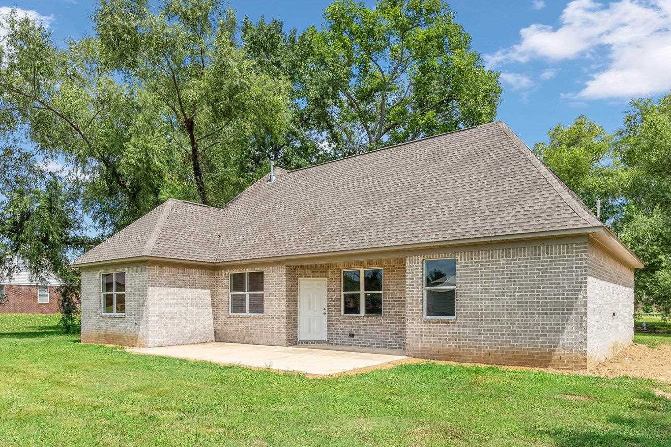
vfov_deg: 51.1
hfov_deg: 73.7
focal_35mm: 24
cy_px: 331
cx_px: 332
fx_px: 447
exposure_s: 1/500
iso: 100
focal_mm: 16
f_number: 8
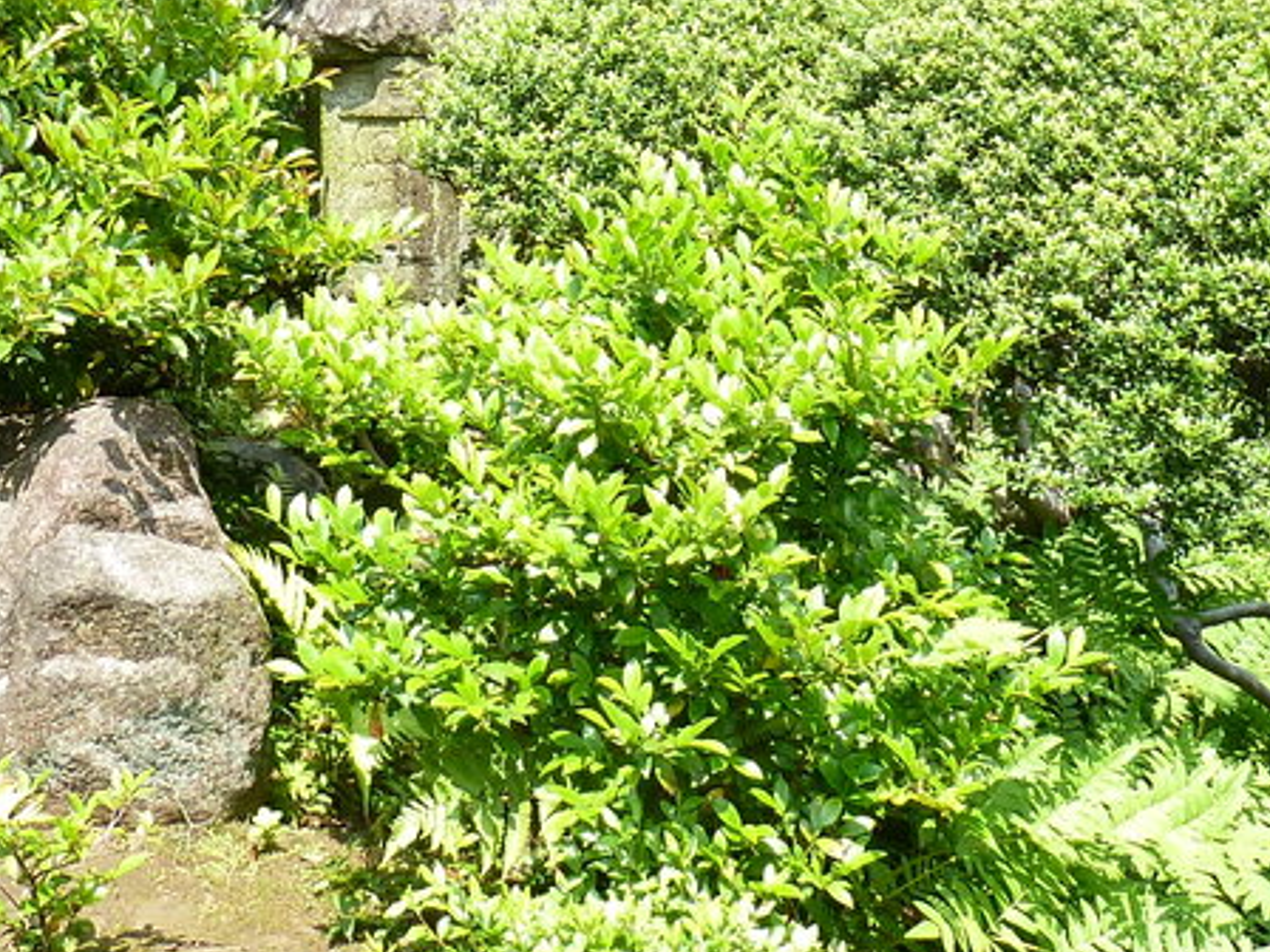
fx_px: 2458
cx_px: 371
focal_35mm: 67
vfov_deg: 20.4
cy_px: -227
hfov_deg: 28.7
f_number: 4
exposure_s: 1/125
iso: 80
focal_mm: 4.1
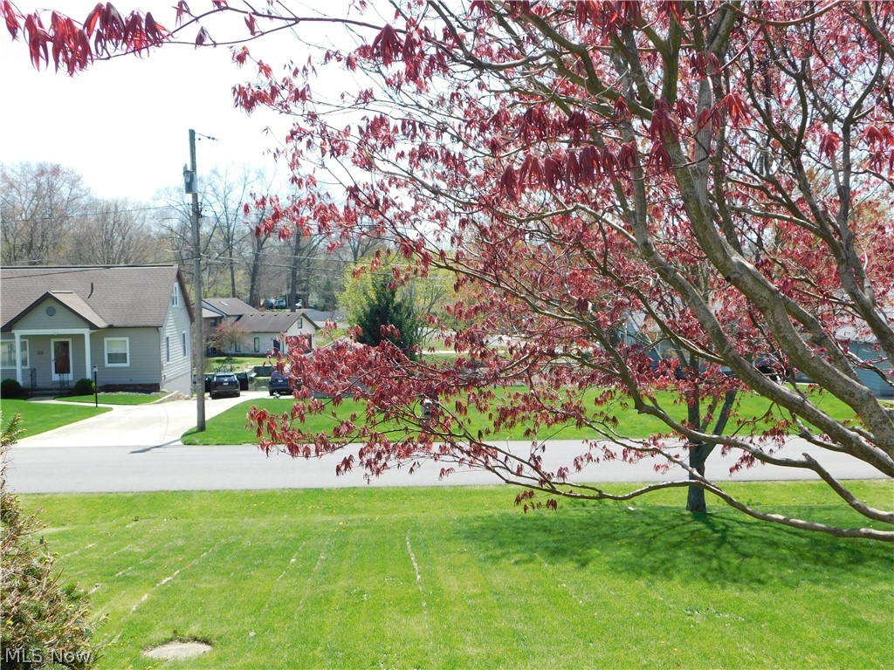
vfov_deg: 39.7
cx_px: 447
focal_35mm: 36
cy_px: 335
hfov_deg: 51.4
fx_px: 930
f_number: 3.5
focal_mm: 6.3
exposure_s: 1/500
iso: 125
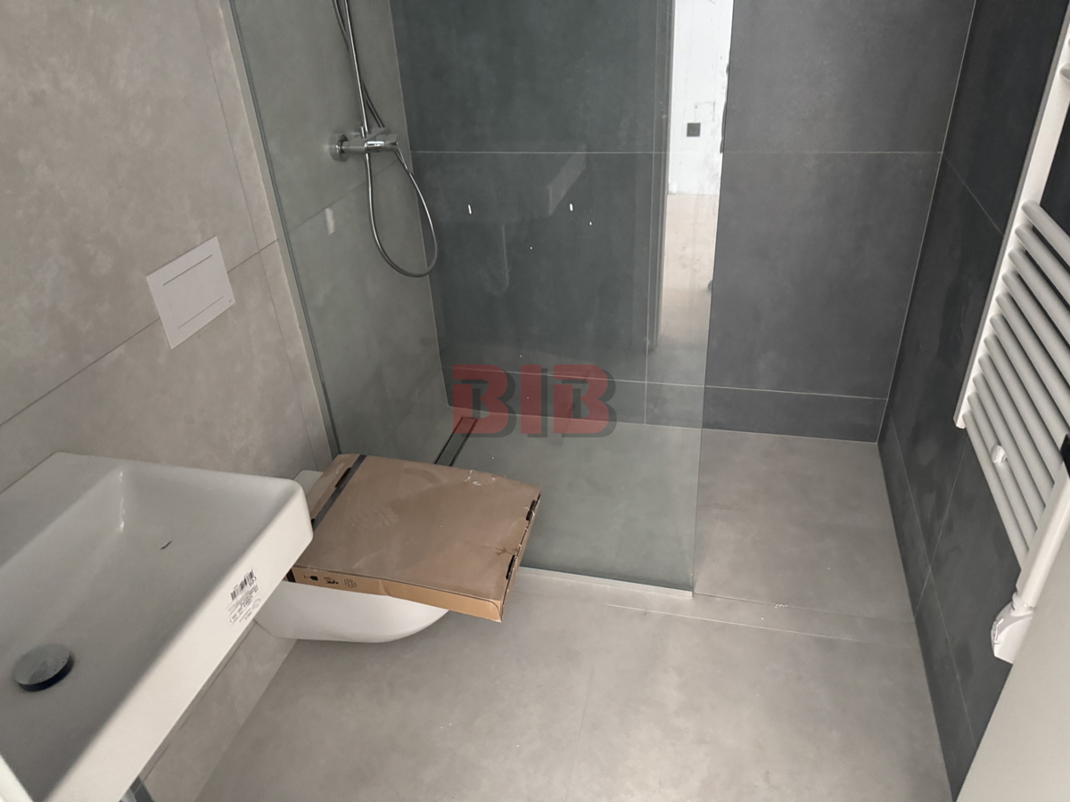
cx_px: 535
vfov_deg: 56.8
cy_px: 401
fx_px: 742
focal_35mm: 24
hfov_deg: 71.6
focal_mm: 6.76
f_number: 1.78
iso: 800
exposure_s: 1/46
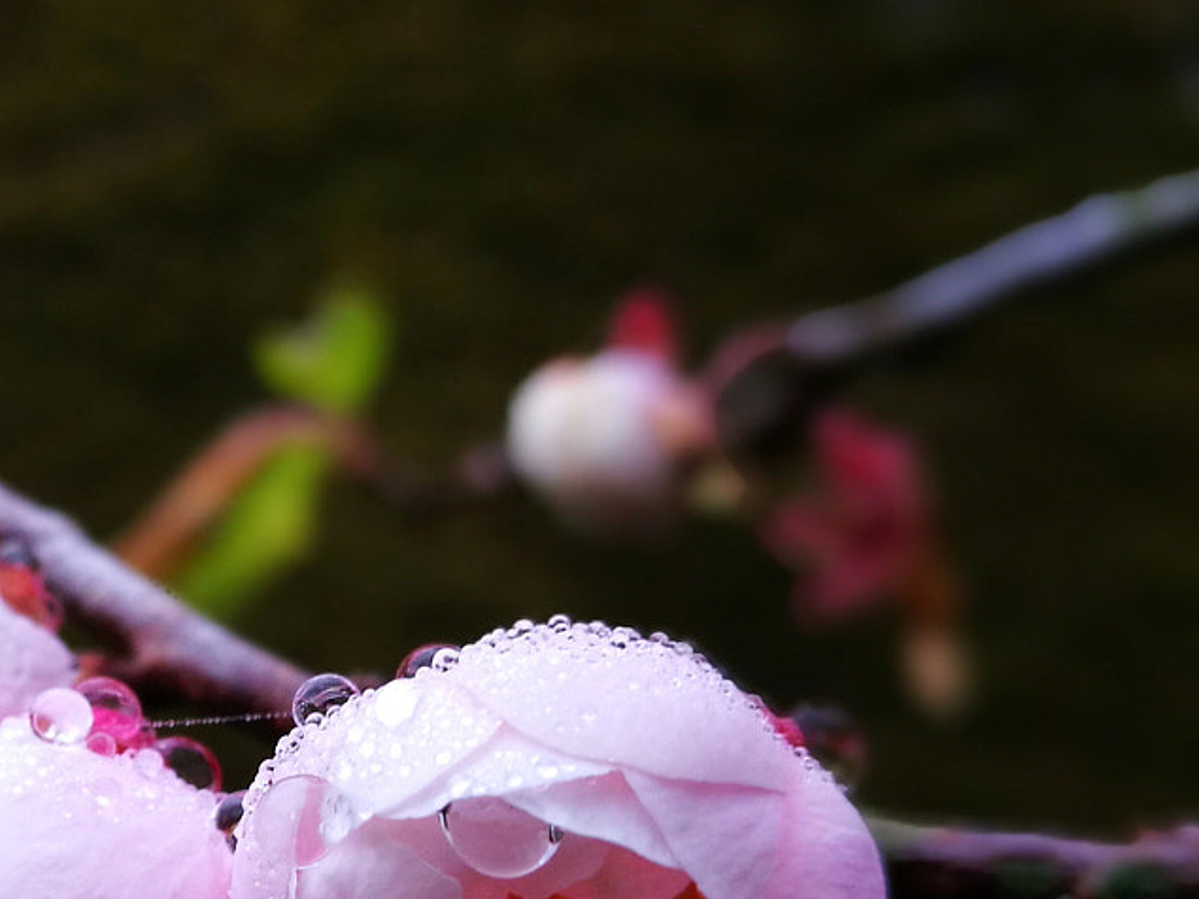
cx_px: -49
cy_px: 693
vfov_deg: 21.4
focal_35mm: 68
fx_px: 2355
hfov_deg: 26.7
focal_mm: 4.5
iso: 64
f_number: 0.95
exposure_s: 1/120
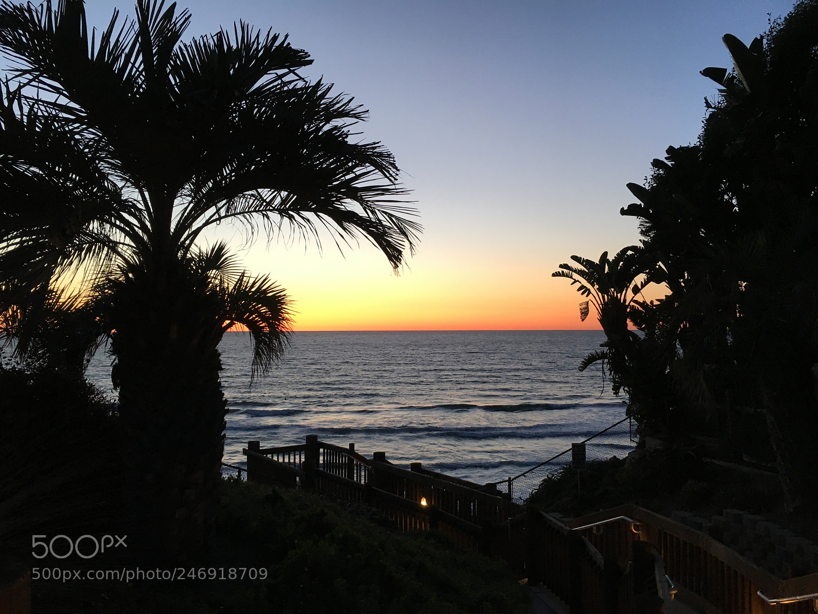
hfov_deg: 61.7
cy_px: 307
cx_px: 409
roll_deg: -0.2
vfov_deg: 48.2
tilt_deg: +0.1
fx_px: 685
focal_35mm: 29
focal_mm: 4.15
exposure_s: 1/30
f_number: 2.2
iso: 40
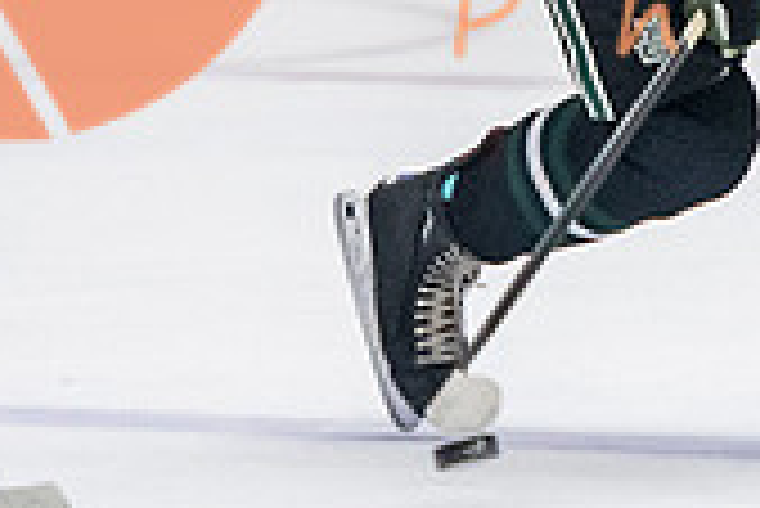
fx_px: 20685
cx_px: 905
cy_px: -88
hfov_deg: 2.1
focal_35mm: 979
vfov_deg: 1.4
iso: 3200
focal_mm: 145
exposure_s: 1/640
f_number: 3.2
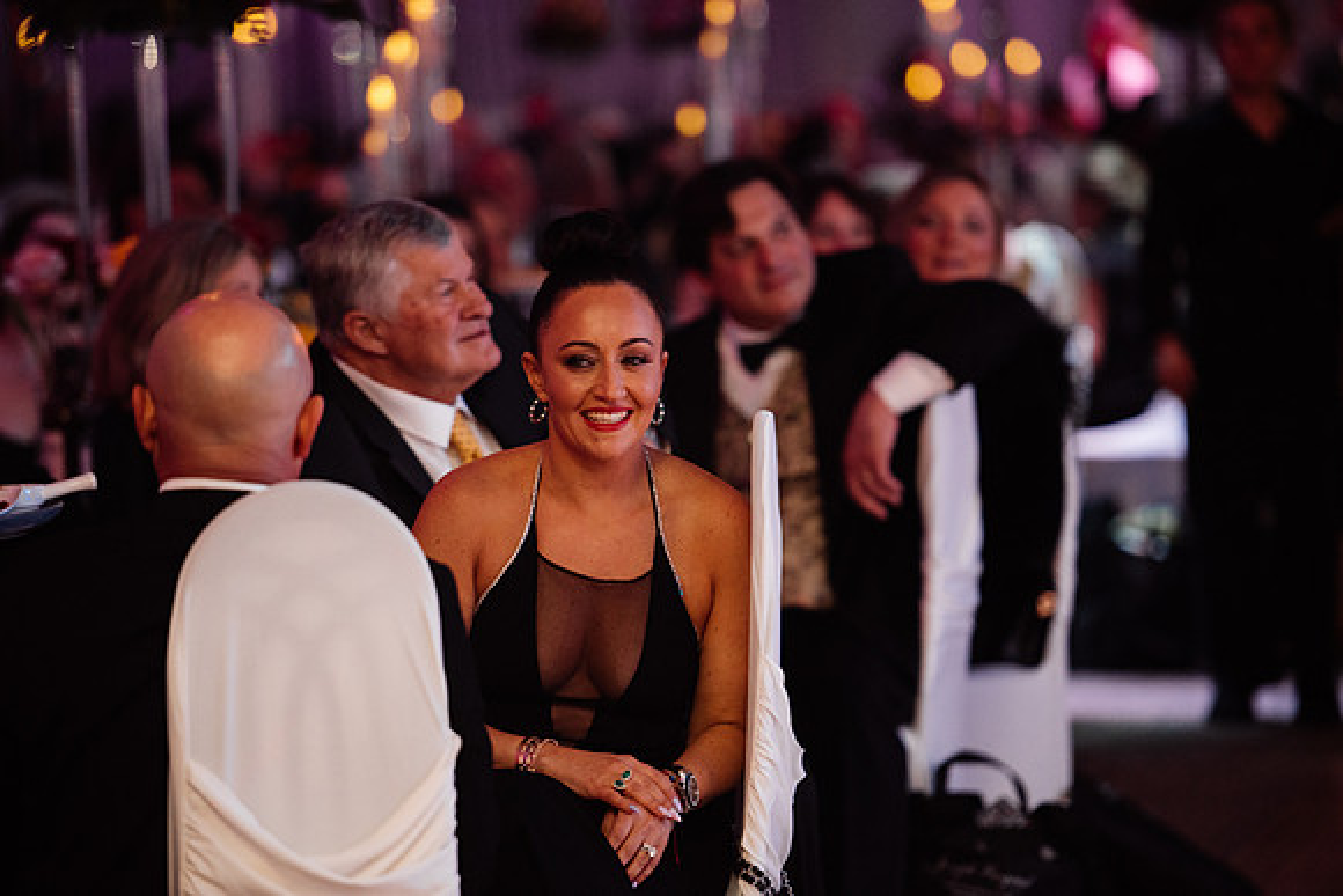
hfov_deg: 11.4
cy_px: 448
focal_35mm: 180
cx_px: 672
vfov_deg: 7.6
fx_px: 6716
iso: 2500
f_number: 2.8
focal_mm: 180
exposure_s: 1/200
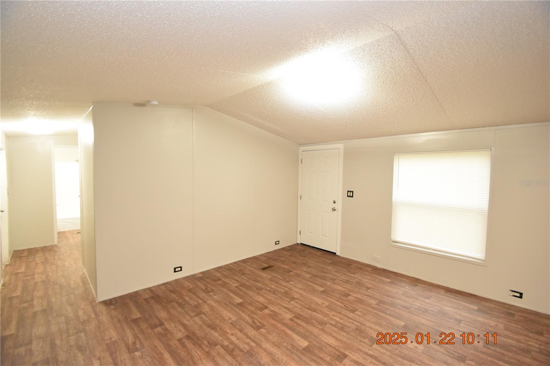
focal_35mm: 15
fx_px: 229
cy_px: 183
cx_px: 275
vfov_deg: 77.3
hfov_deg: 100.4
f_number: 3.5
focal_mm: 10
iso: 2200
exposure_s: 1/60
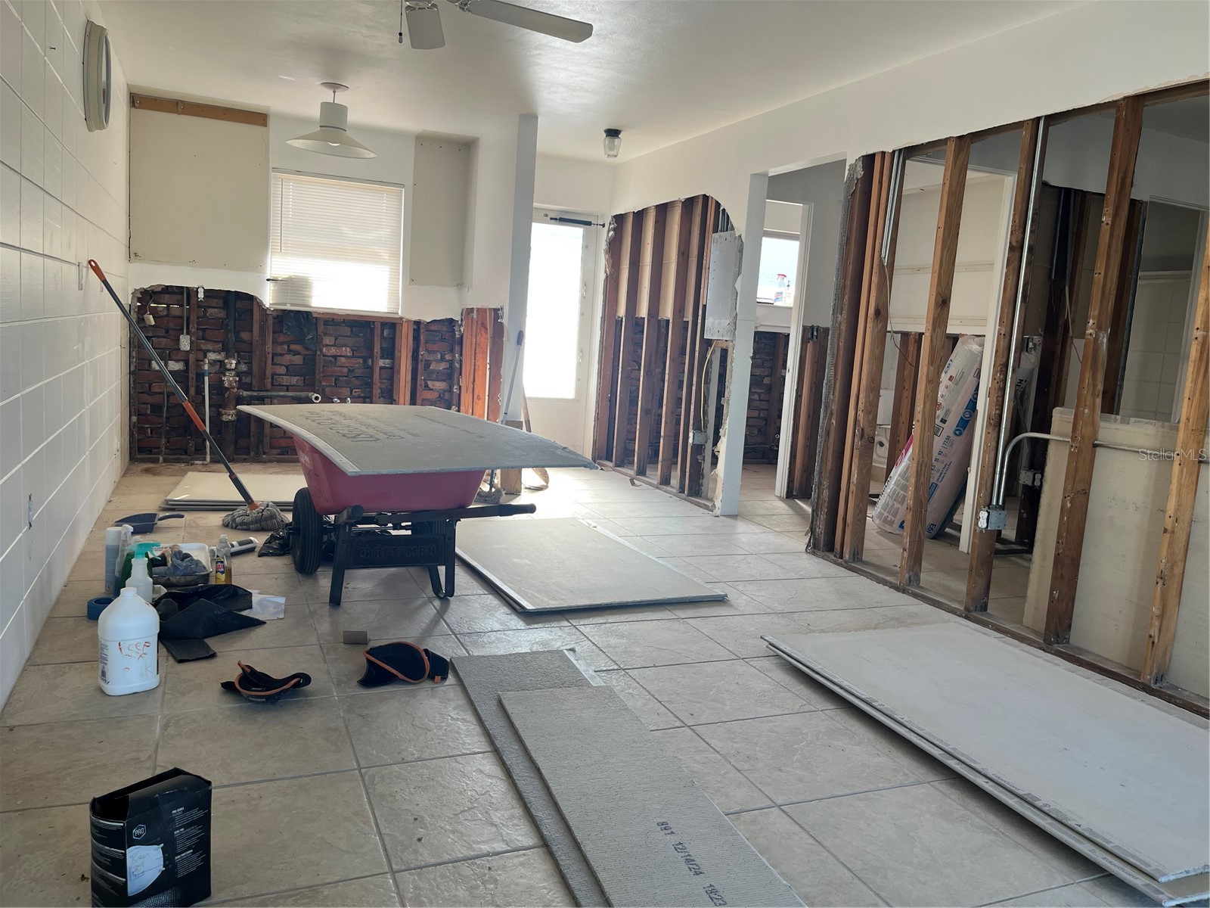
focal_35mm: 26
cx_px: 605
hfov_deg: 67.3
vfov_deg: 53.1
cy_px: 454
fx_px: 909
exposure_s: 1/121
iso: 50
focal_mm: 5.1
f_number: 1.6
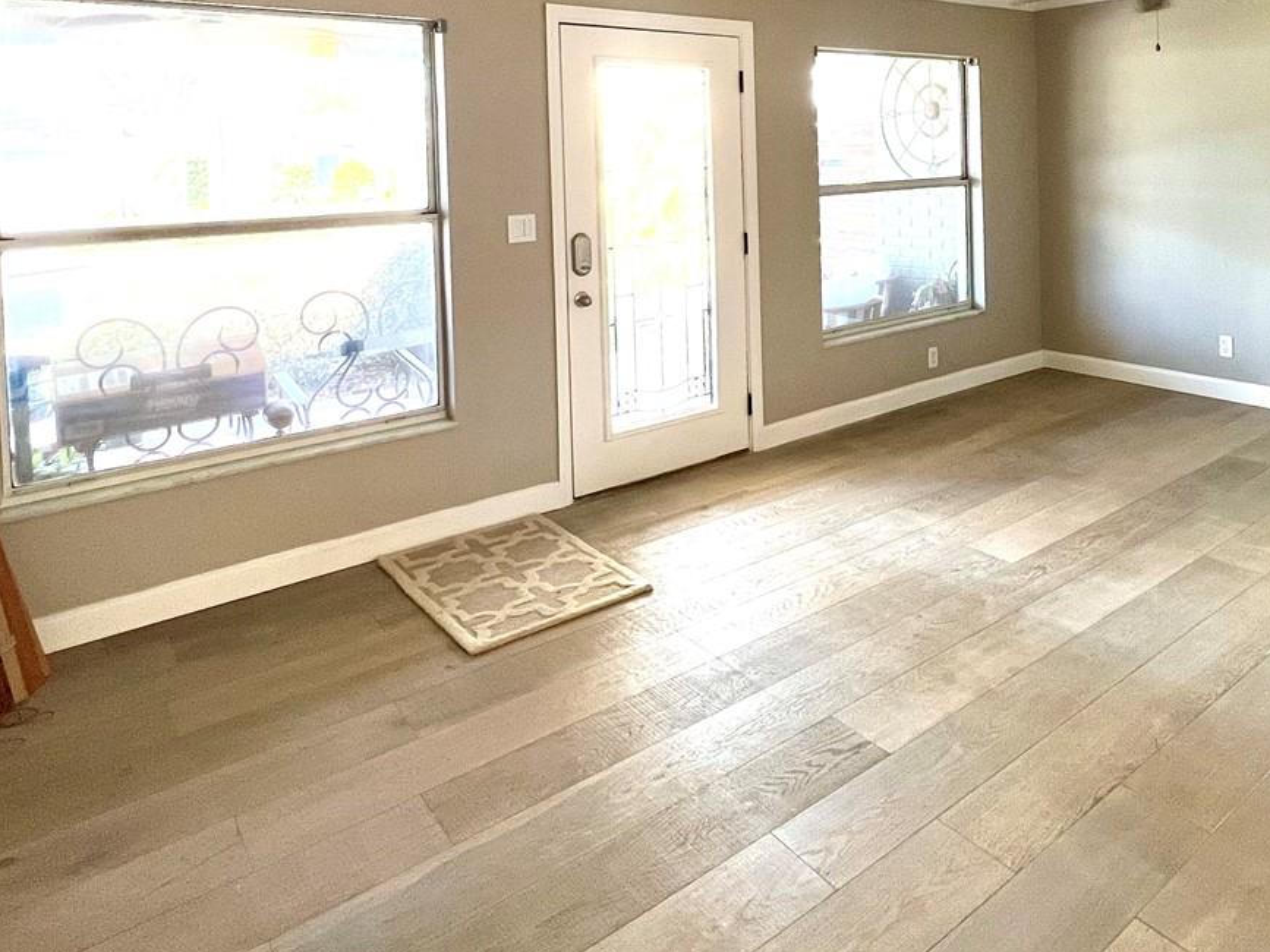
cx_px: 866
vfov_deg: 52.7
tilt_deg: -1.9
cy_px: 174
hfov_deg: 69.2
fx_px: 880
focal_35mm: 24
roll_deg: +1.3
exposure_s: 1/60
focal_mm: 1.57
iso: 250
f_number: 1.8
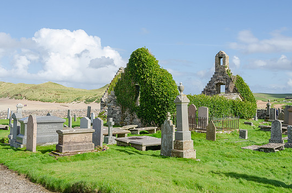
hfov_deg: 49.6
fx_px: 316
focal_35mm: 39
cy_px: 89
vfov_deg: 34.0
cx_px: 157
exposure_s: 1/200
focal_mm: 24
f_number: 8
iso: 100
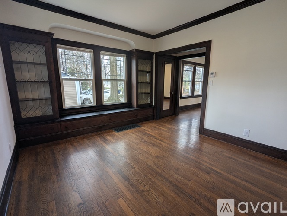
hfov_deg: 94.4
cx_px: 144
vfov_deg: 78.2
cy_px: 108
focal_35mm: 16
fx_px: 133
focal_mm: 2.35
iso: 44
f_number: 2.2
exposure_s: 1/120
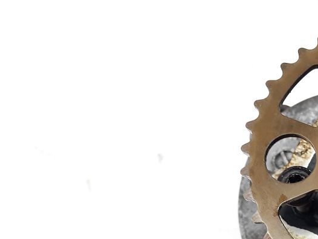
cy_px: 195
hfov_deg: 30.4
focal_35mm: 57
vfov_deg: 25.2
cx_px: 344
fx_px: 524
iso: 100
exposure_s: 1/50
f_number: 2
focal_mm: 4.6
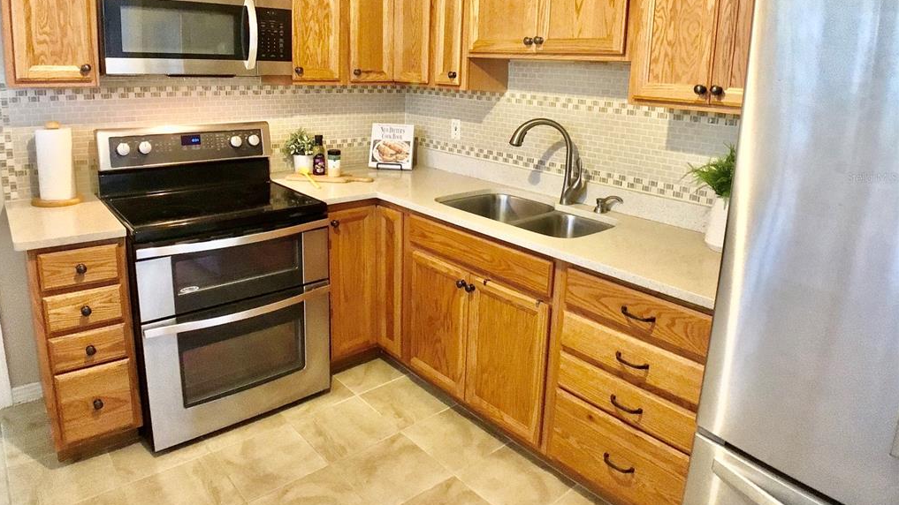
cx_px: 447
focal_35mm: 34
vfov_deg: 34.4
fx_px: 810
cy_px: 177
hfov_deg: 58.0
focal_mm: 3.3
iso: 320
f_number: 2.4
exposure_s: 1/15
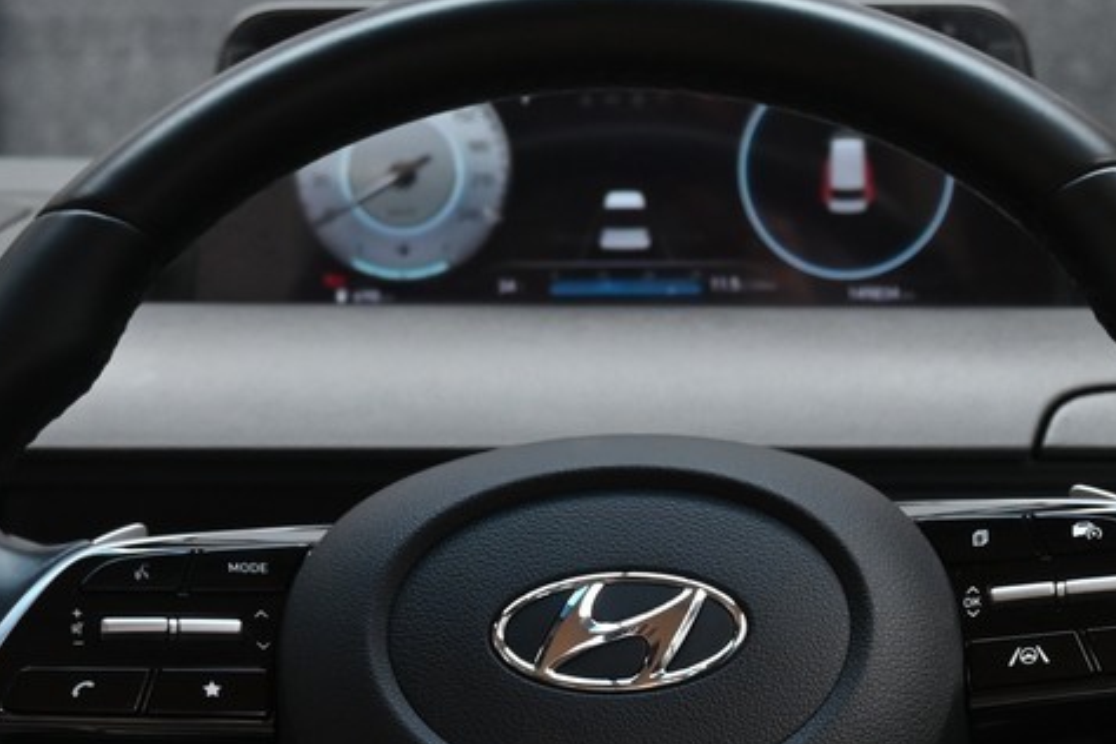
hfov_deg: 18.7
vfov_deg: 12.4
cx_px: 629
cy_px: 778
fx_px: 3379
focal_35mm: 109
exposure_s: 1/30
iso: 560
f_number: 5.6
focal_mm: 31.5
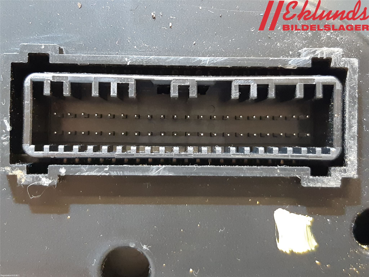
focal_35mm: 26
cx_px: 184
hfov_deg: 67.3
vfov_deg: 53.1
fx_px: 277
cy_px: 138
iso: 320
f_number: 1.7
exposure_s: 1/25
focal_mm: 3.93
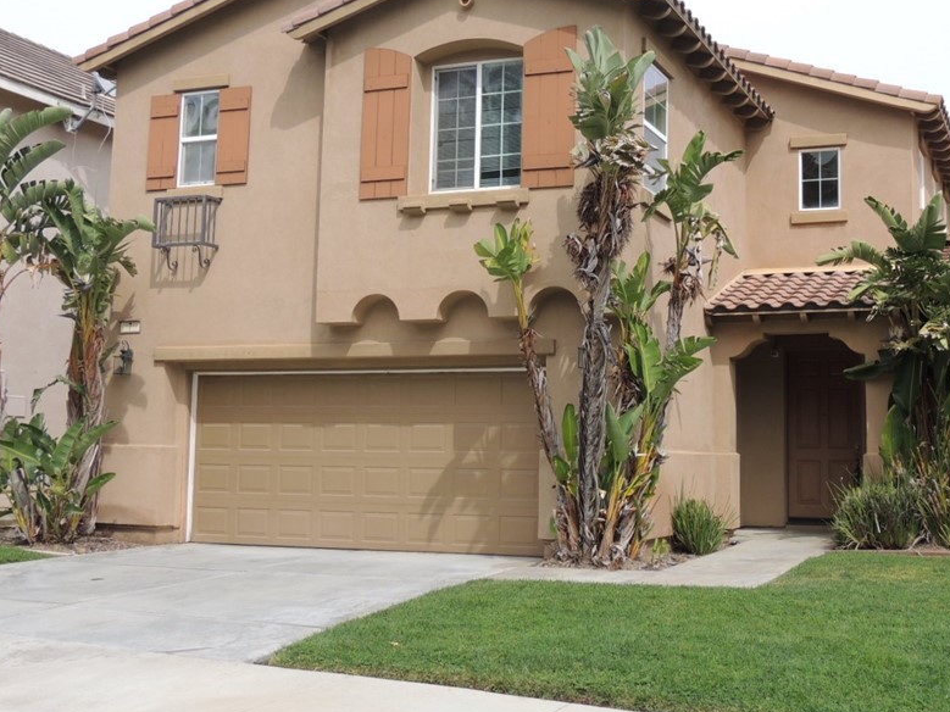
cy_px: 327
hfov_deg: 40.8
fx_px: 1262
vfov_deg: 31.5
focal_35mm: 46
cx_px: 615
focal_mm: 6.2
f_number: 3.3
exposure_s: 1/800
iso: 100
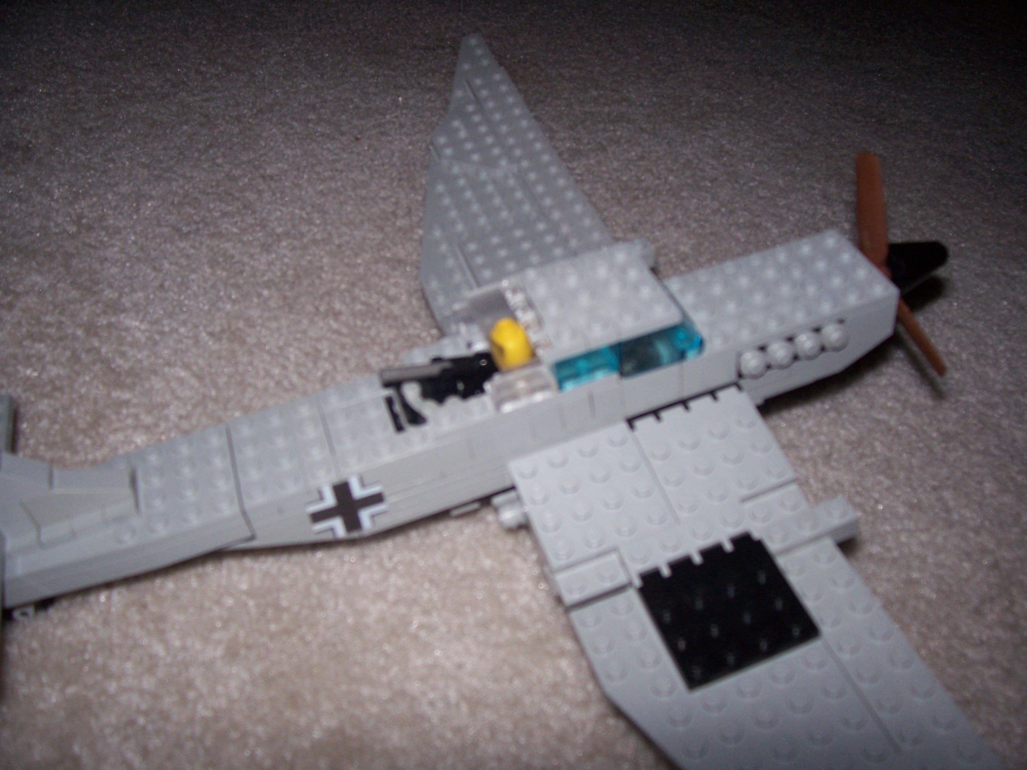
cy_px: 385
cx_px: 514
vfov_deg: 41.8
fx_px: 1009
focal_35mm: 34
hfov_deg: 54.0
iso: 125
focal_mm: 5.6
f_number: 2.7
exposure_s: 1/60
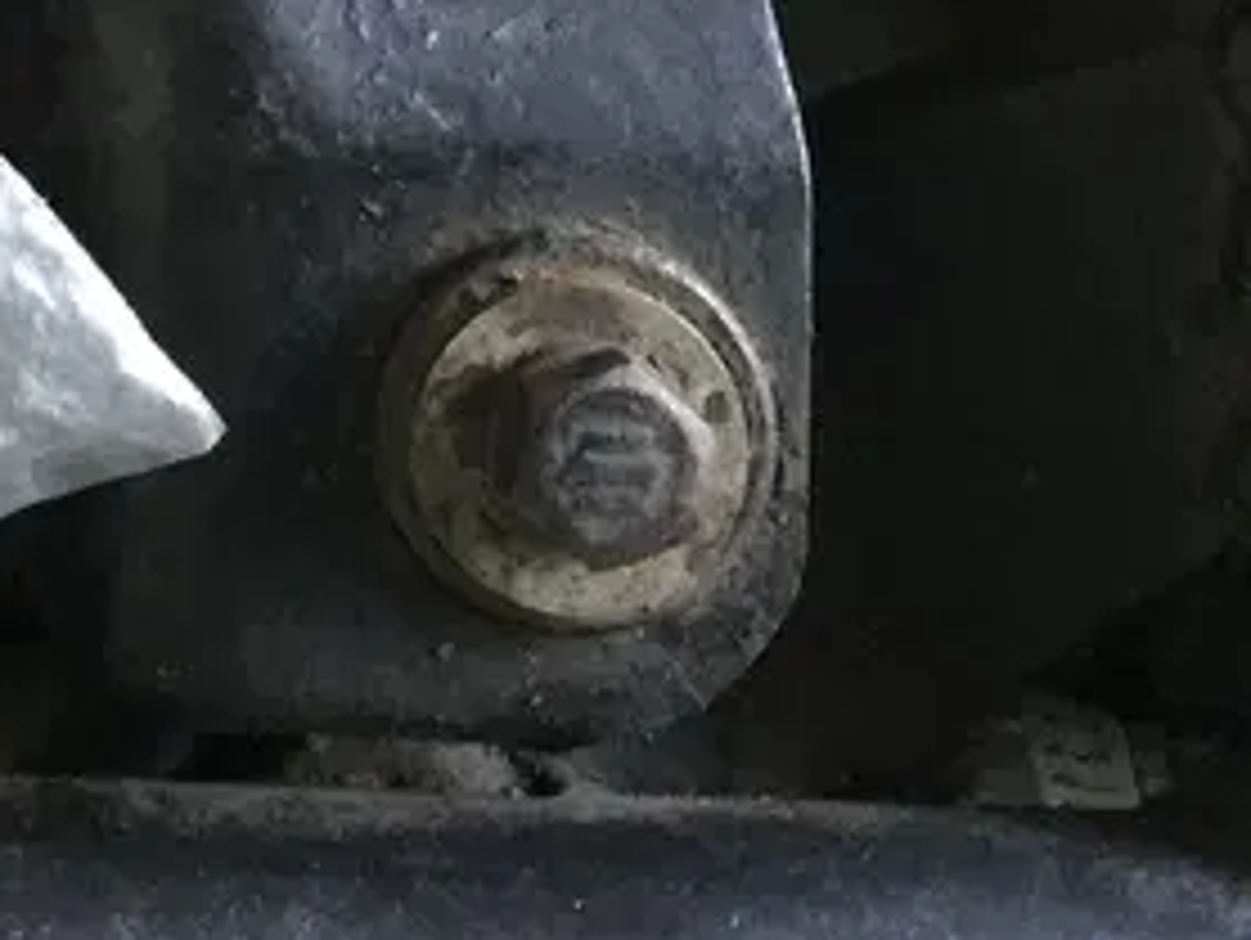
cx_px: -940
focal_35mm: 125
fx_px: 4521
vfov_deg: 10.8
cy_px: -967
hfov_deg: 14.1
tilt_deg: -89.1
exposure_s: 1/25
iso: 250
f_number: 2.2
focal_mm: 4.15
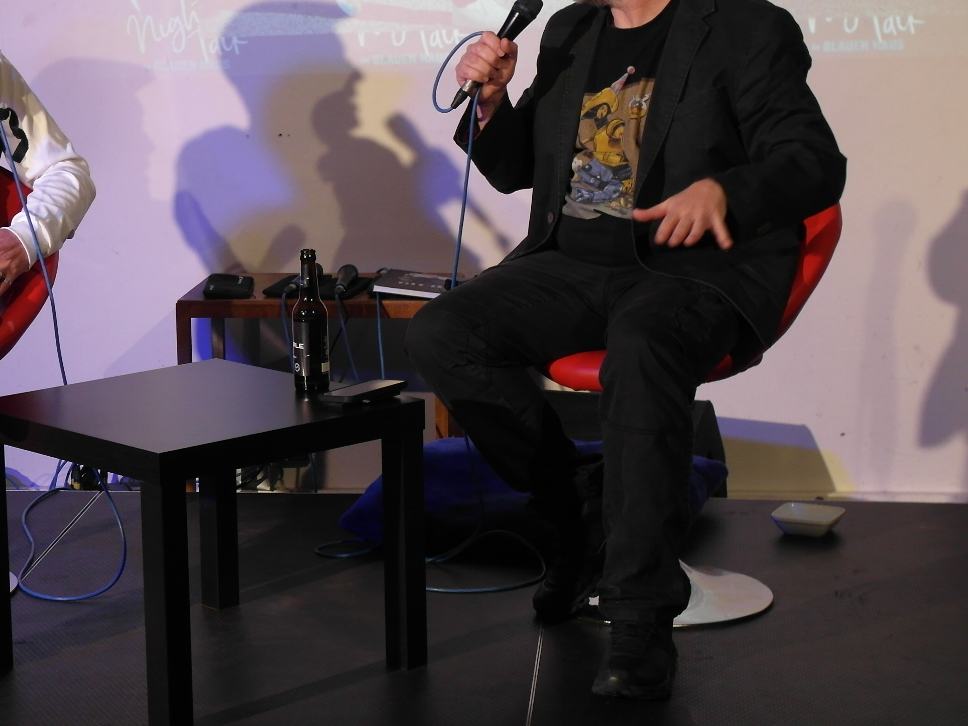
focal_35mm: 86
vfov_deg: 17.1
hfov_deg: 22.6
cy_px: 233
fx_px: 2405
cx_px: 304
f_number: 3
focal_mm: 10.6
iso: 120
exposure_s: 1/45
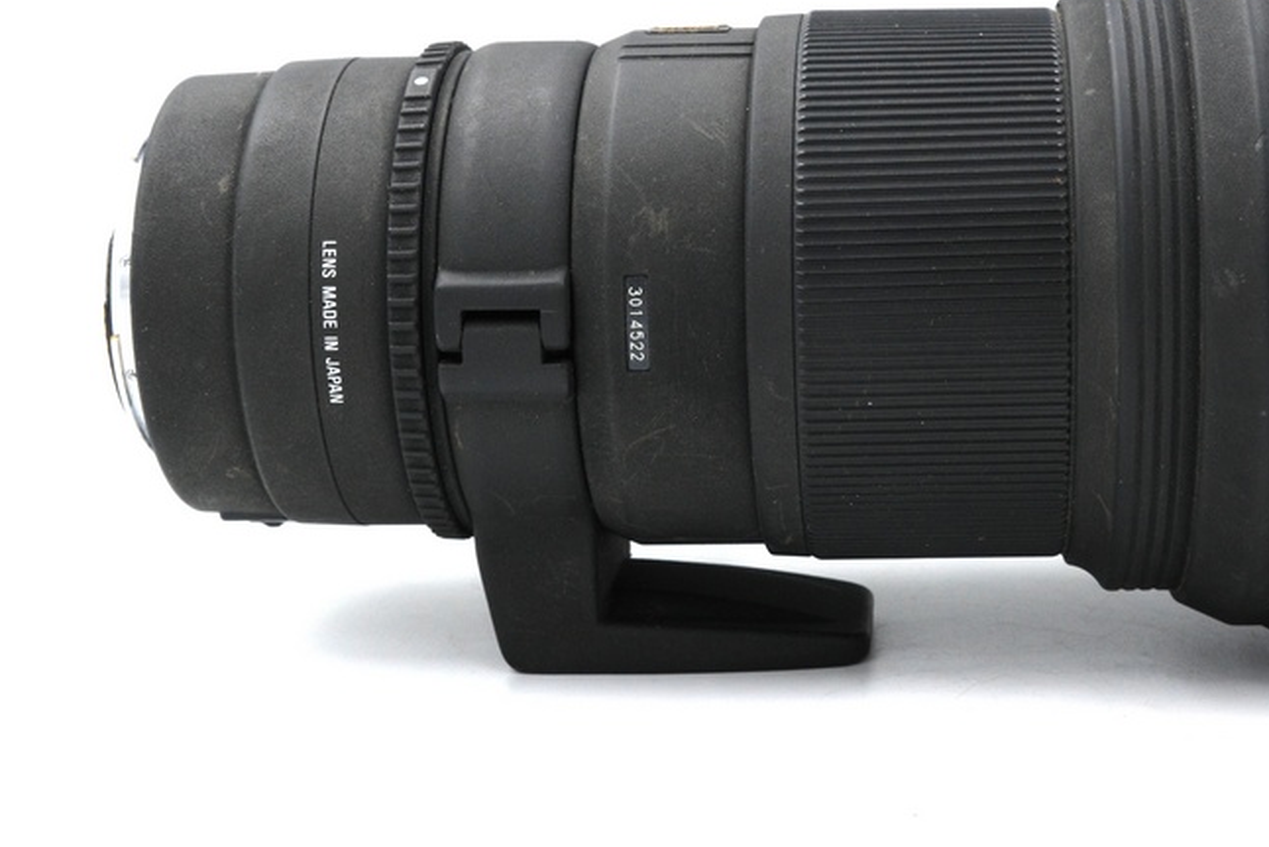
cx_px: 880
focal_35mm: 65
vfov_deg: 20.9
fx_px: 2292
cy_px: 311
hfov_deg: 30.6
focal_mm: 27.7
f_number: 11
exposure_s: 1/125
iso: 800
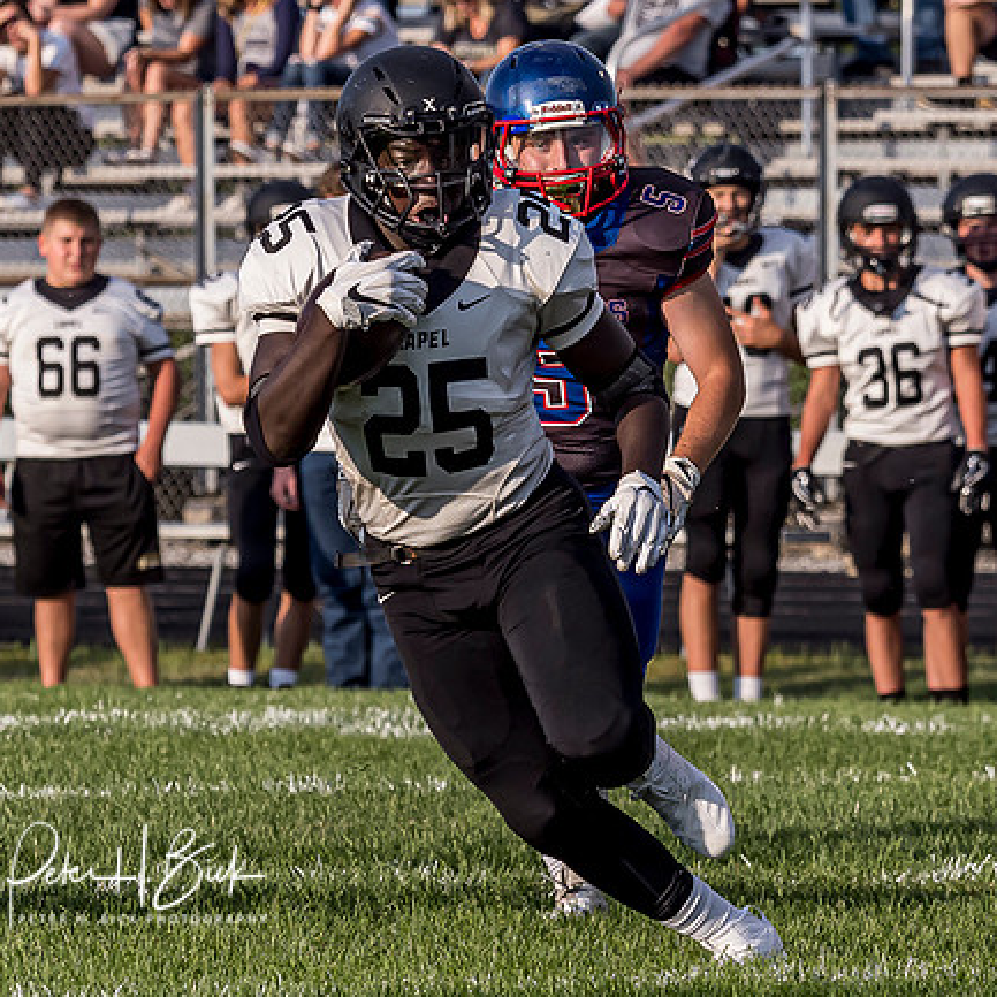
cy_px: 434
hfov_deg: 2.7
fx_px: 20985
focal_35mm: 644
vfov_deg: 2.7
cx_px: 487
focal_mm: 135
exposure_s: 1/1600
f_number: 4.5
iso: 320
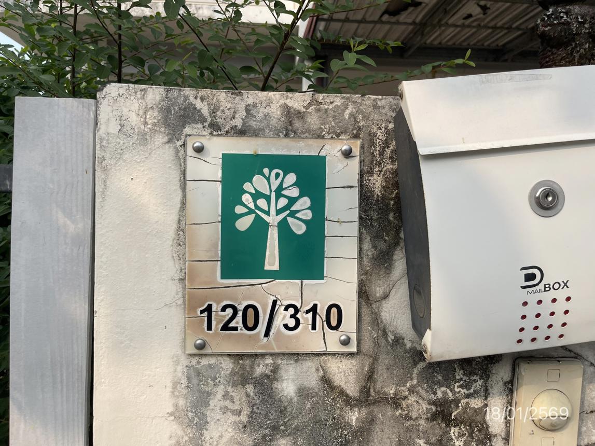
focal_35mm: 25
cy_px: 223
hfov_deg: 69.4
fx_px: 430
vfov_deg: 54.9
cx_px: 298
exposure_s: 1/2786
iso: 32
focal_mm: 5.1
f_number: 1.6
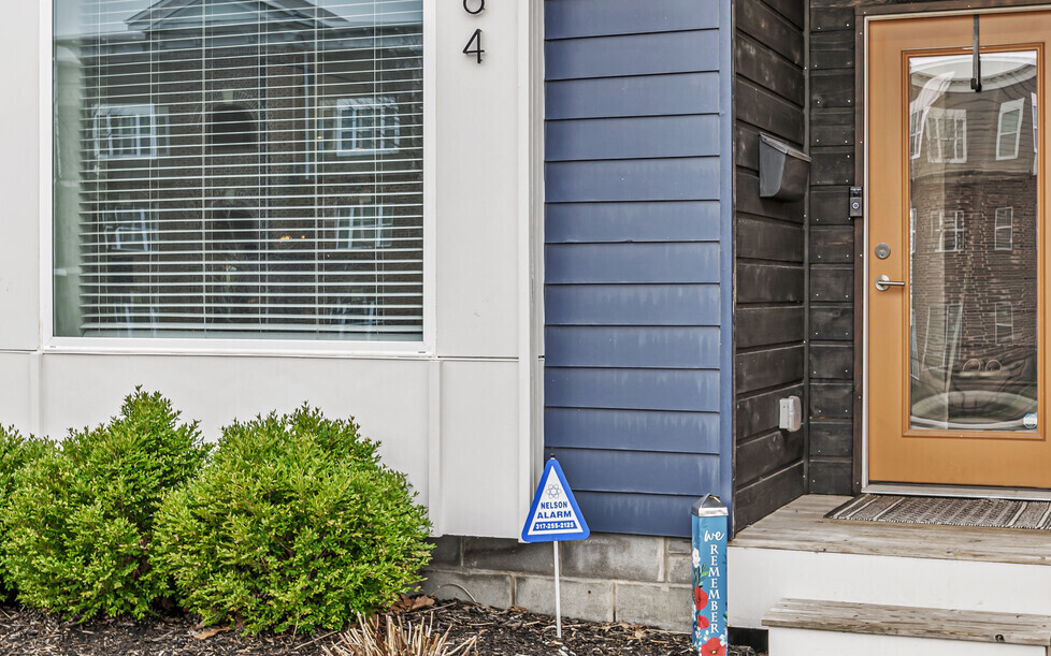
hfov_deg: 40.0
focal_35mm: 50
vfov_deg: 25.8
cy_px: 307
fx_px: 1432
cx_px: 662
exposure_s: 1/10
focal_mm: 30
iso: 200
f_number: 8
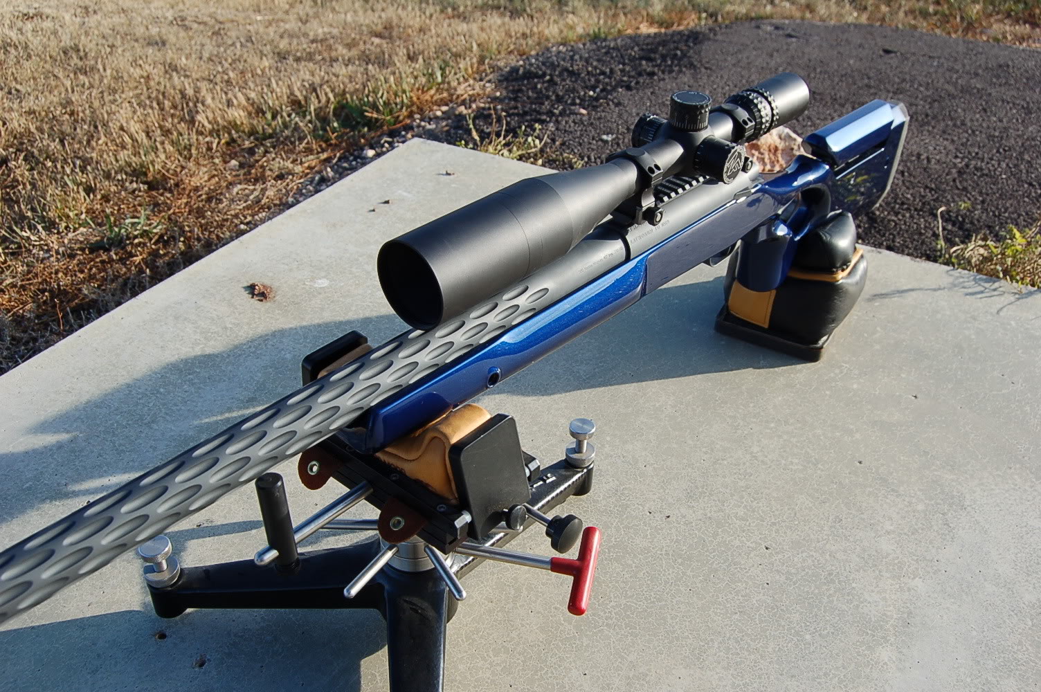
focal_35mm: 33
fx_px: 953
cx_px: 520
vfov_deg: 39.9
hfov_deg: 57.3
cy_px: 346
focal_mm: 22
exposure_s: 1/200
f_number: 7.1
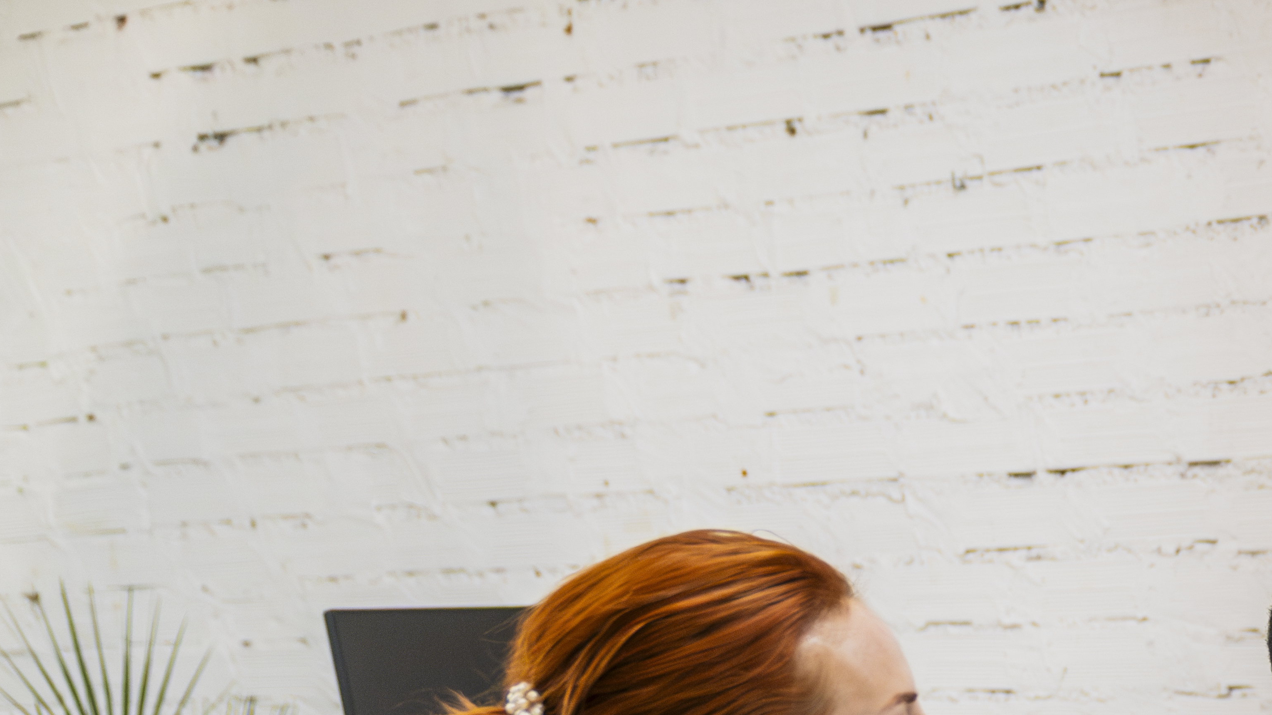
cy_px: 1103
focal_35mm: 89
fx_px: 3002
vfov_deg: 12.8
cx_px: 1719
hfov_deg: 21.3
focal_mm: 30
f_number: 2.8
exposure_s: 1/250
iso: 2000
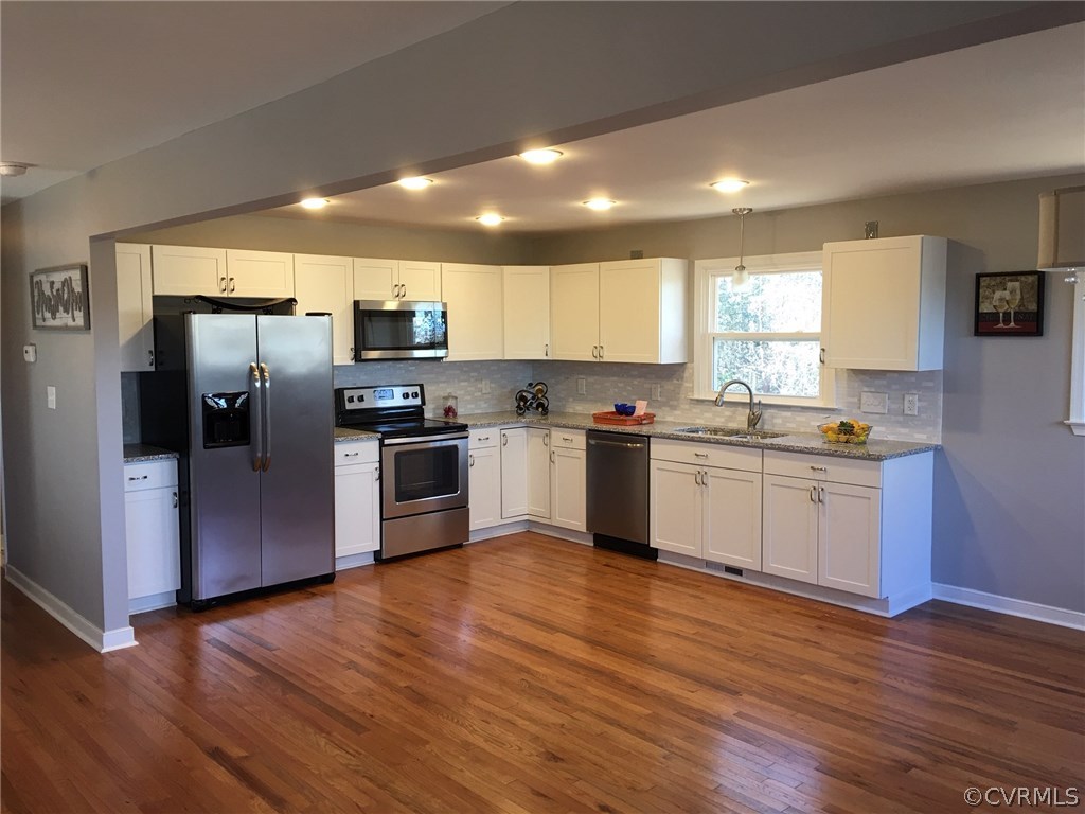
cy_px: 407
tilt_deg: -4.5
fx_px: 909
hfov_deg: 61.7
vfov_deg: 48.2
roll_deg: +0.4
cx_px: 542
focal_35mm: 29
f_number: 2.2
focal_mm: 4.15
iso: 25
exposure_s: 1/15
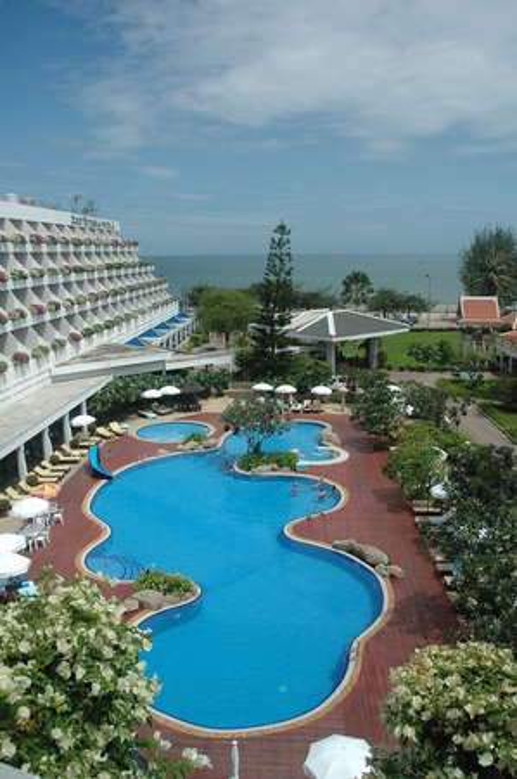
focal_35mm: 27
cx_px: 258
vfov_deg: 67.4
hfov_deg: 47.8
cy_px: 390
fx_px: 583
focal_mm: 18
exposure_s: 1/3200
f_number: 5.6
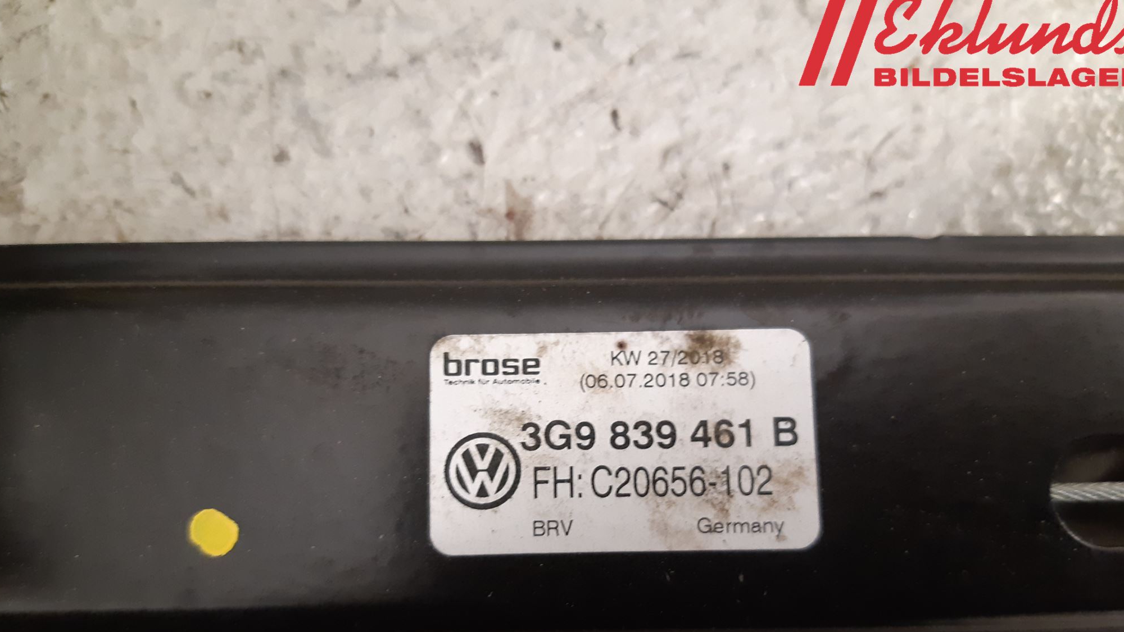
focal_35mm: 29
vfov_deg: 39.7
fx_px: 864
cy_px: 422
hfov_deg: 66.1
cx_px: 568
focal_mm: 3.93
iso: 200
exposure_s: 1/25
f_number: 1.7
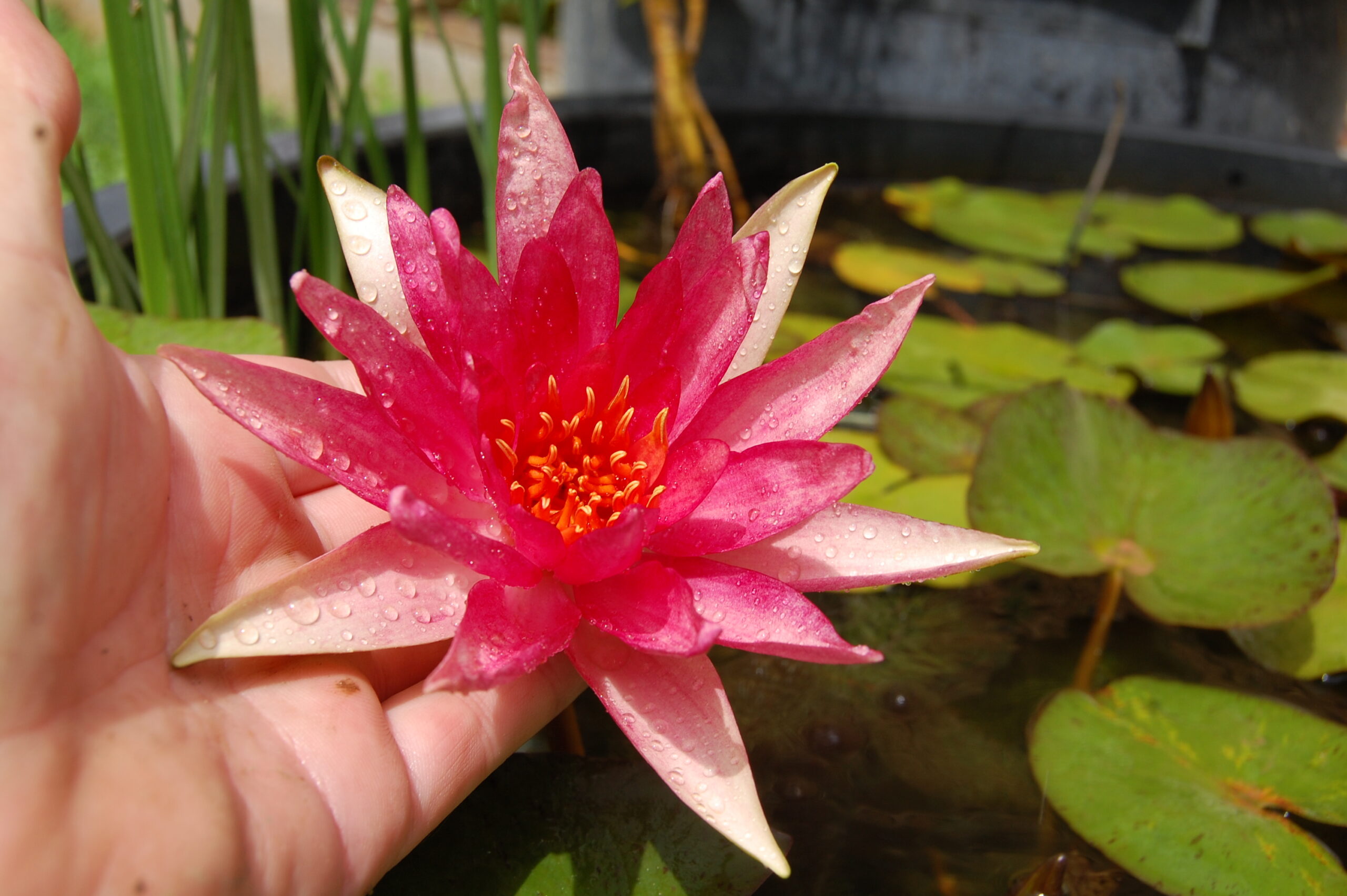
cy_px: 448
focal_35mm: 42
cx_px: 674
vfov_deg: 31.8
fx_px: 1570
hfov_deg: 46.4
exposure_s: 1/320
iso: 200
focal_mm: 28
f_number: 9
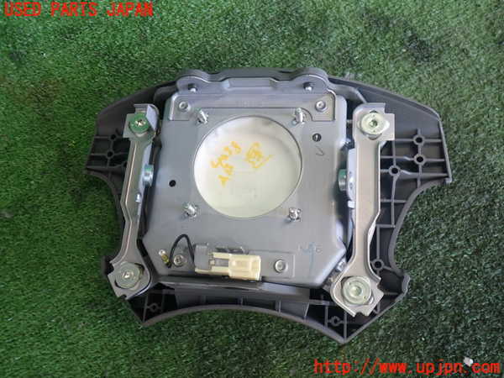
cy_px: 189
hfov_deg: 60.0
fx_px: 437
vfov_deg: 46.8
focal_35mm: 30
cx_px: 252
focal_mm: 5.4
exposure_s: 1/50
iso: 200
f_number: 2.3
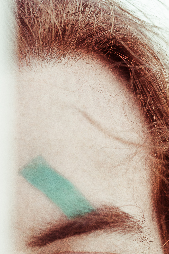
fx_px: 1901
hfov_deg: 5.1
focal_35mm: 270
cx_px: 107
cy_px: 315
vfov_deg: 7.6
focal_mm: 90
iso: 400
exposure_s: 1/250
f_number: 3.5
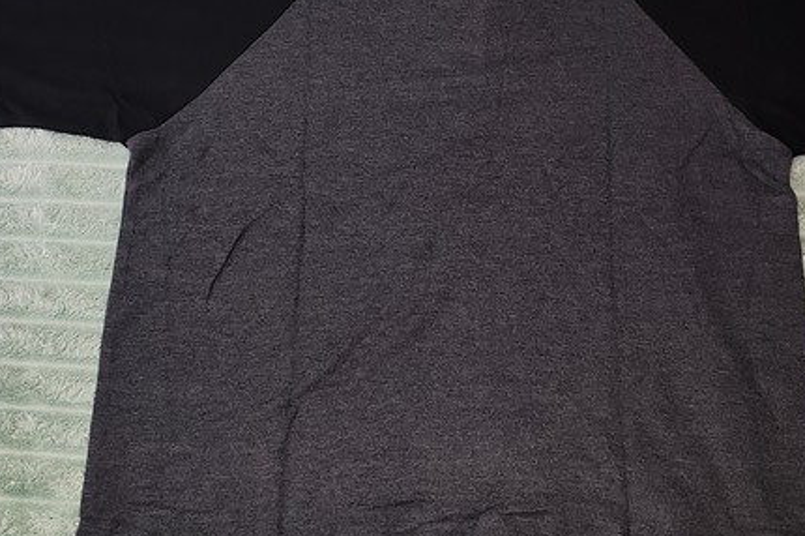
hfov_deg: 40.3
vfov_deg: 27.4
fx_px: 1095
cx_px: 453
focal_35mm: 49
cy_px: 214
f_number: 1.9
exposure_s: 1/50
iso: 2500
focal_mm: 6.12
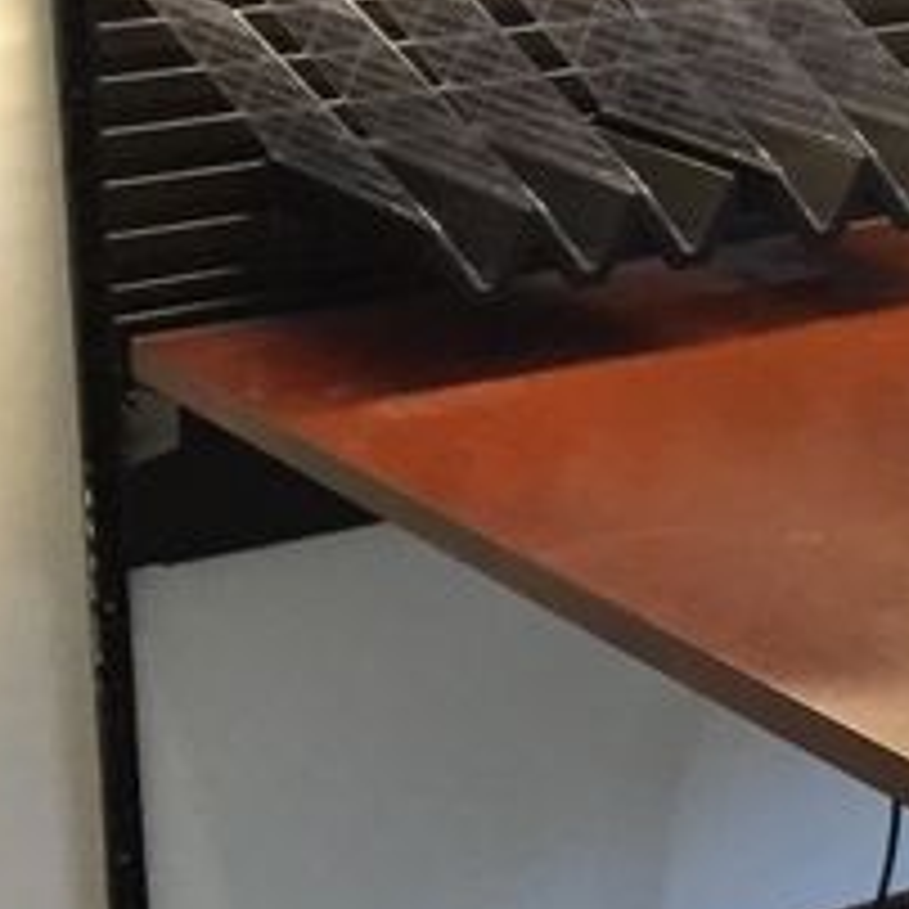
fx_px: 4011
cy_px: -194
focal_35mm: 135
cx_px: 2268
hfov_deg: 10.8
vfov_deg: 12.6
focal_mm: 4.15
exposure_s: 1/30
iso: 125
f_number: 2.2
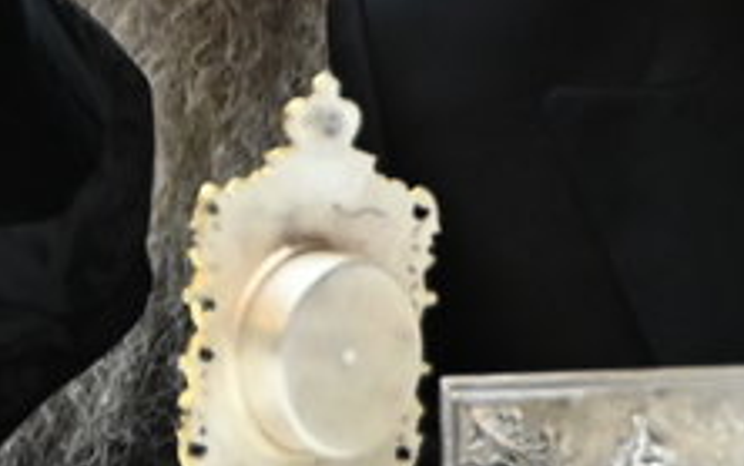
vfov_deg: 0.3
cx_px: -1361
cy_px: -324
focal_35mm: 3860
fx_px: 78307
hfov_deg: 0.5
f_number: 6.3
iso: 4000
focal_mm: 600
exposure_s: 1/200
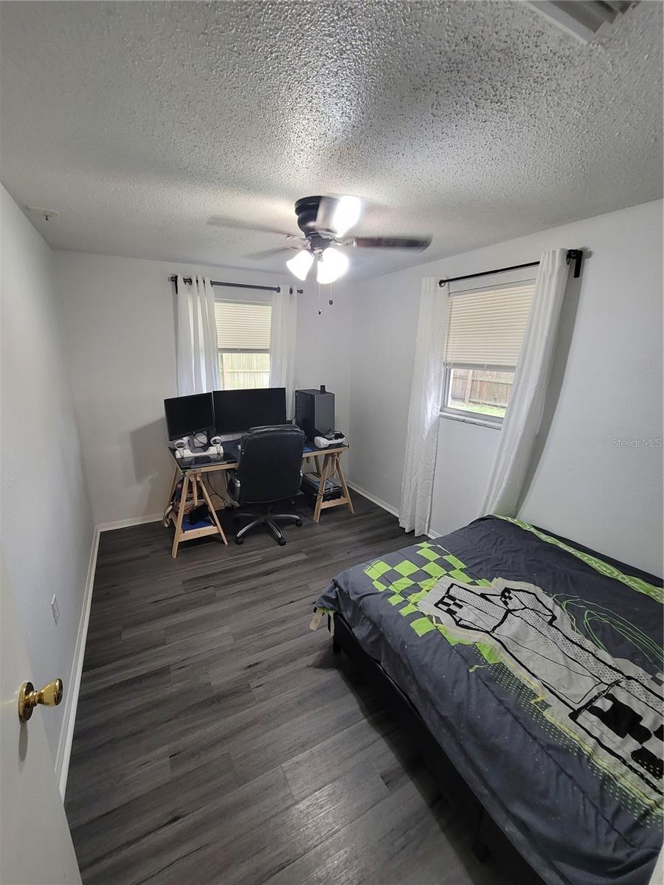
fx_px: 332
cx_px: 332
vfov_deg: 106.2
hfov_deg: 89.9
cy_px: 442
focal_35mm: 13
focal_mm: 2.2
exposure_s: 1/60
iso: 200
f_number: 2.2
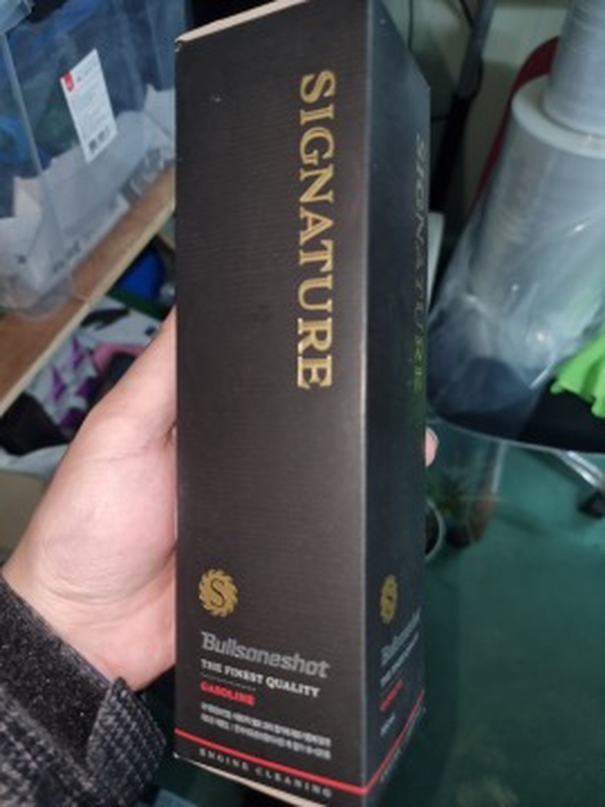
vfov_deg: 71.6
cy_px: 404
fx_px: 559
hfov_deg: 56.8
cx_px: 302
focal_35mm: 24
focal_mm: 6.7
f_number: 1.8
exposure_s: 1/28
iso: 80
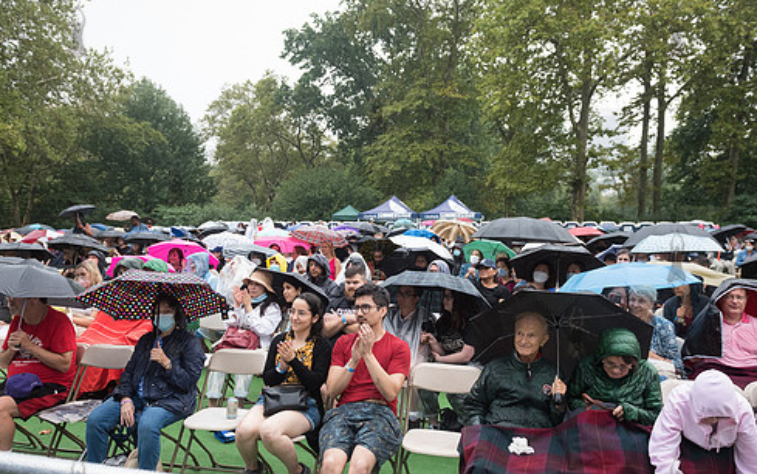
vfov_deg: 43.2
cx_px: 376
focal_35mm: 29
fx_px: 598
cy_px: 255
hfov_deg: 64.6
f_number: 4.5
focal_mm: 24
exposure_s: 1/250
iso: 1600
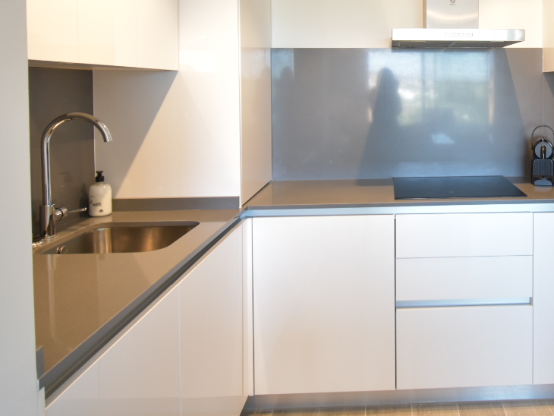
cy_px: 110
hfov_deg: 54.0
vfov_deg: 43.0
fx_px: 512
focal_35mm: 32
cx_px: 420
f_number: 4.5
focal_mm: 10
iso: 640
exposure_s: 1/30
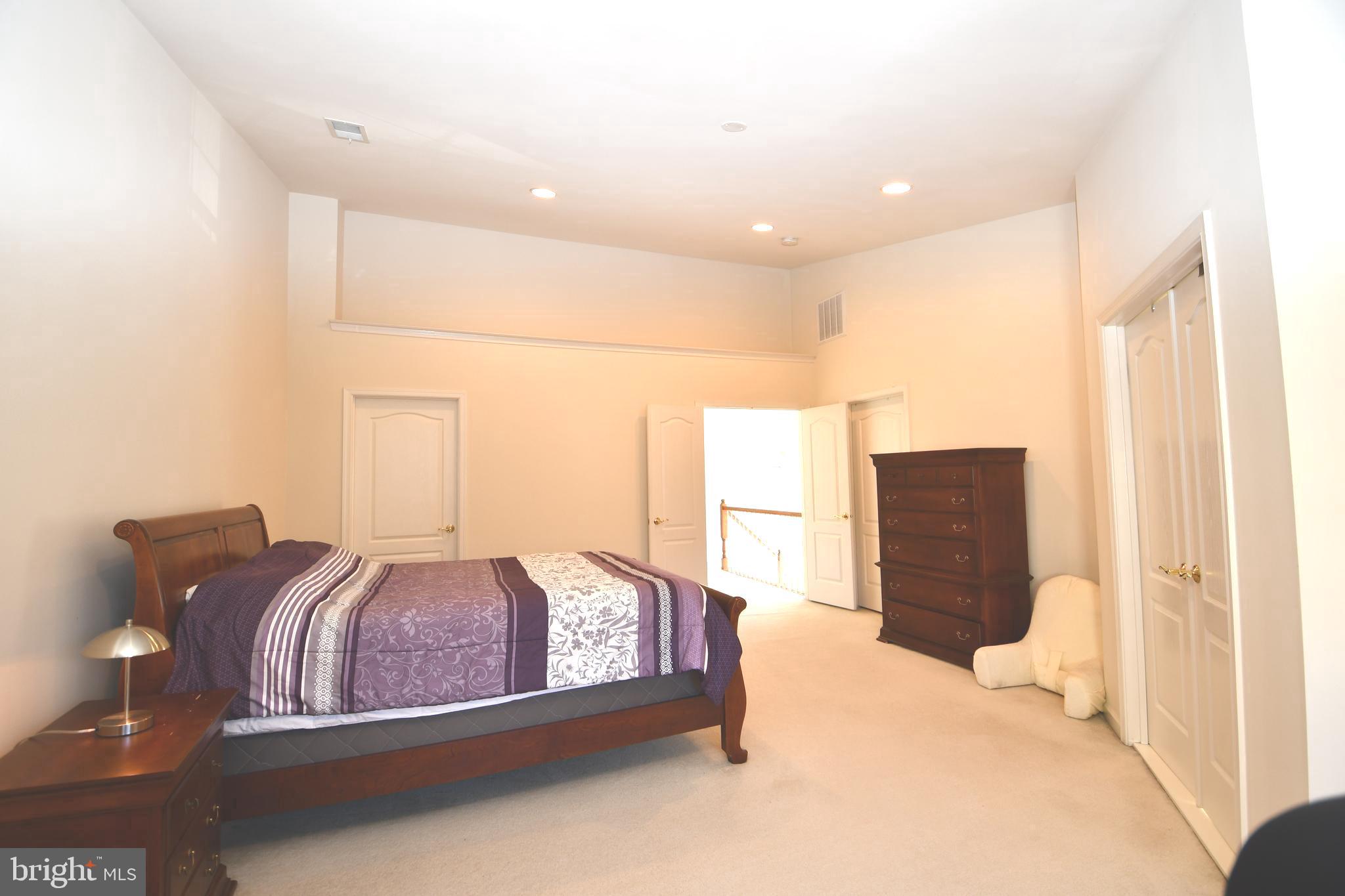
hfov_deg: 100.4
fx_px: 560
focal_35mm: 15
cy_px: 448
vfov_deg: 77.3
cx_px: 672
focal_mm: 10
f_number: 4
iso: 280
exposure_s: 1/60
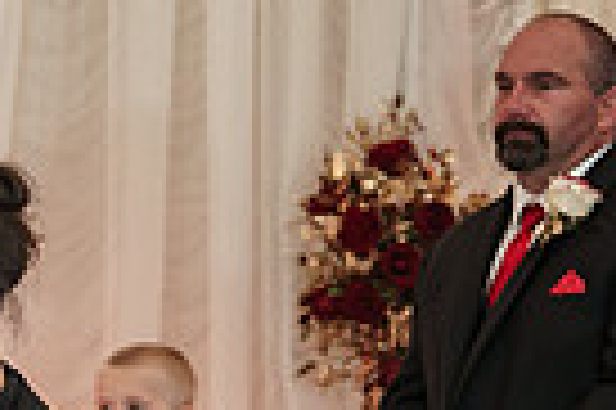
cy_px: 620
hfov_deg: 6.0
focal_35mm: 343
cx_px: -265
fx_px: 5862
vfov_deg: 4.0
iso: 2000
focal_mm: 81
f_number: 4
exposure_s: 1/100
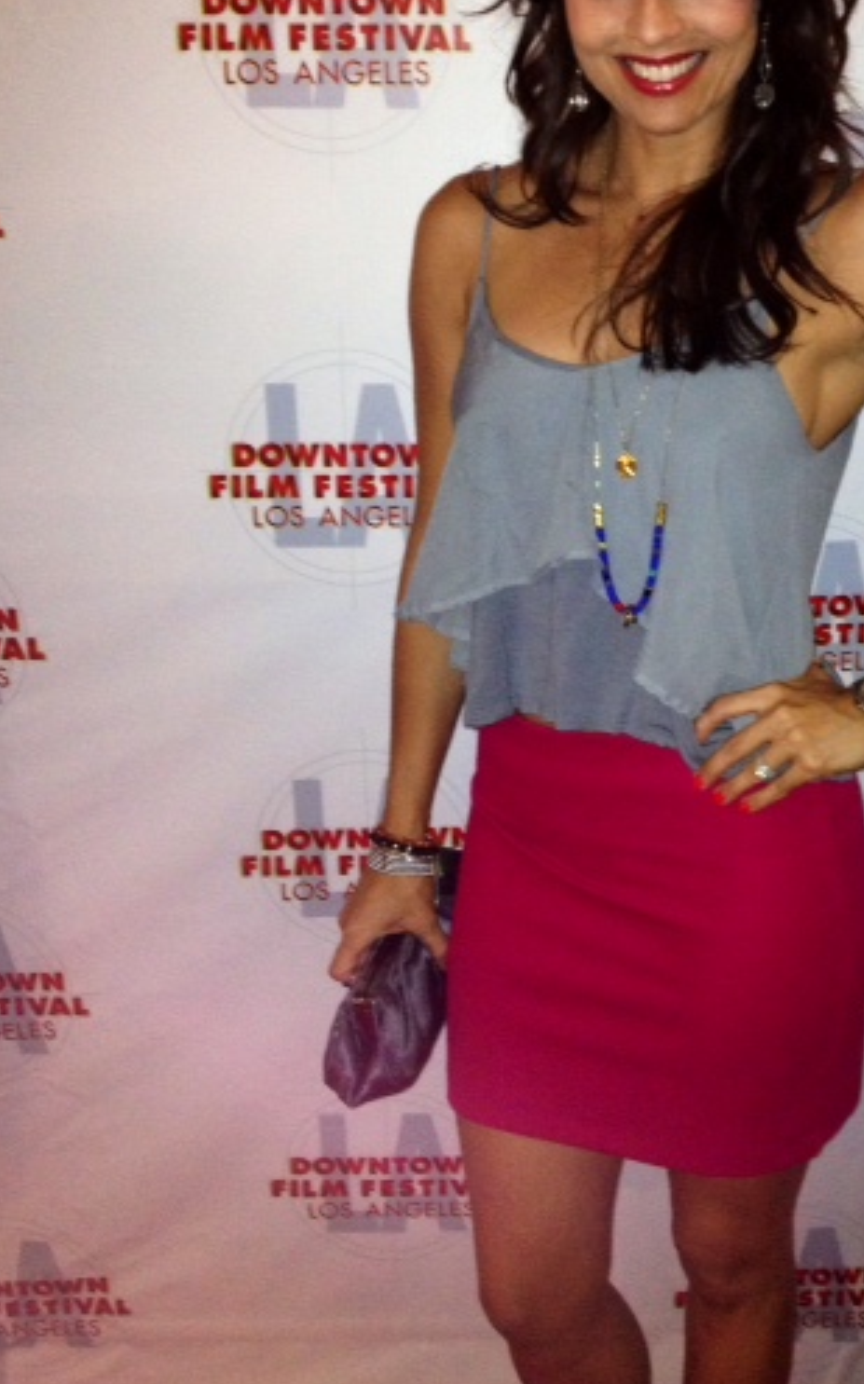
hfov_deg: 26.5
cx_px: 649
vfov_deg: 41.5
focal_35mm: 48
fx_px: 1810
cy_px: 509
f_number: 2.4
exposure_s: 1/16
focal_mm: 4.28
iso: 200
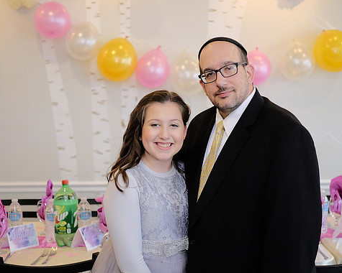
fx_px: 557
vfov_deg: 27.6
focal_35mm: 55
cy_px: 138
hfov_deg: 34.1
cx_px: 191
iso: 640
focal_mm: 32
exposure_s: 1/180
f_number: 1.8
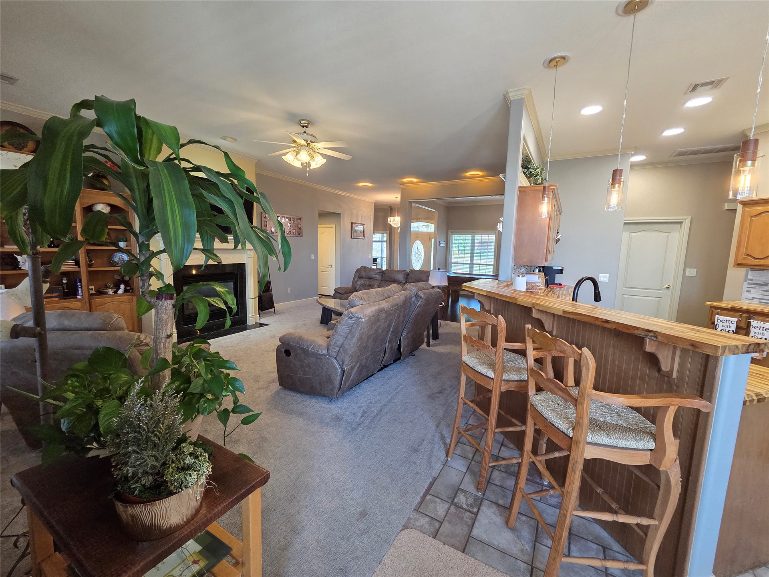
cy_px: 288
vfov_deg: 89.9
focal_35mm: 13
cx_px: 384
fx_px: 289
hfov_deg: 106.2
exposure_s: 1/120
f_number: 2.2
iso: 250
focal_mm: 2.2
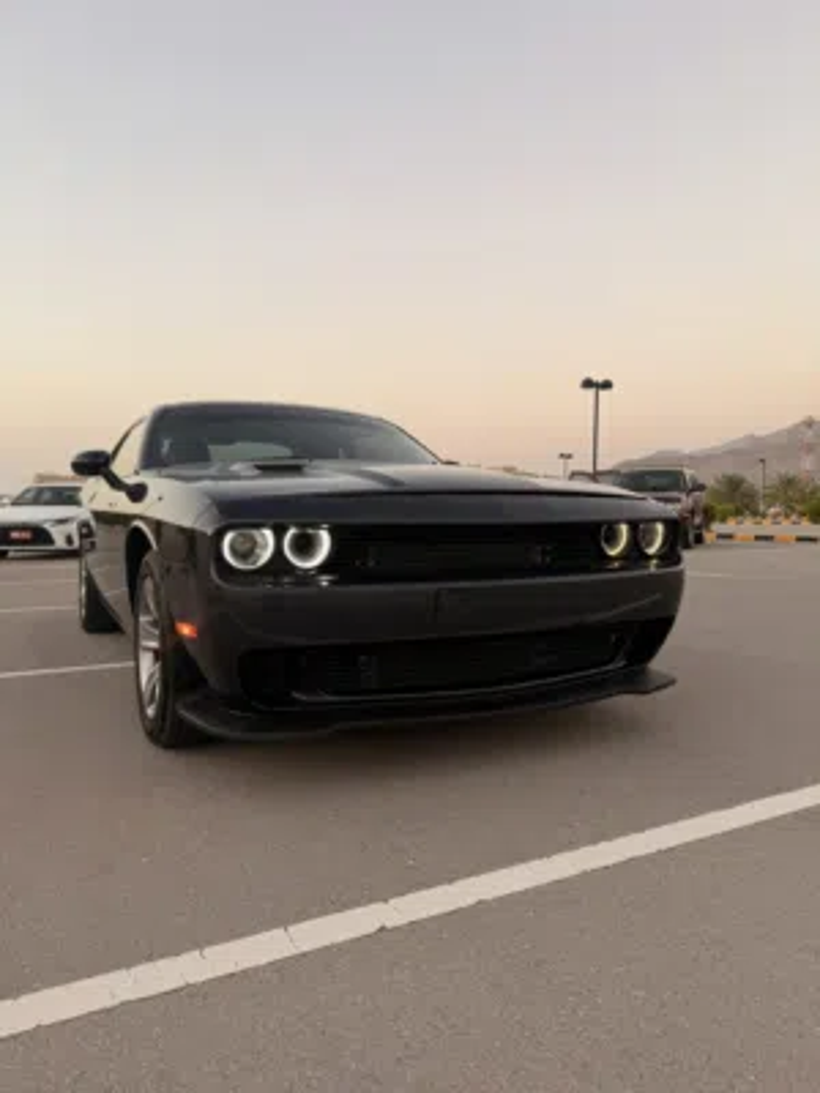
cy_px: 546
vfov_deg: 71.6
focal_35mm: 24
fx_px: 758
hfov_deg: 56.8
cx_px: 410
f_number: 1.78
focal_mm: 6.76
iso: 80
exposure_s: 1/121
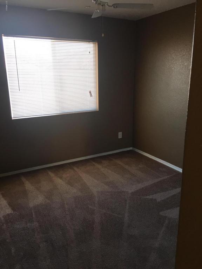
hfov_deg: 48.2
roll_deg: +0.4
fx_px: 226
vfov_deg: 61.7
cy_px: 134
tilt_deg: -15.2
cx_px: 101
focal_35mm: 29
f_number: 2.2
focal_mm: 4.15
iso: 32
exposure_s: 1/30
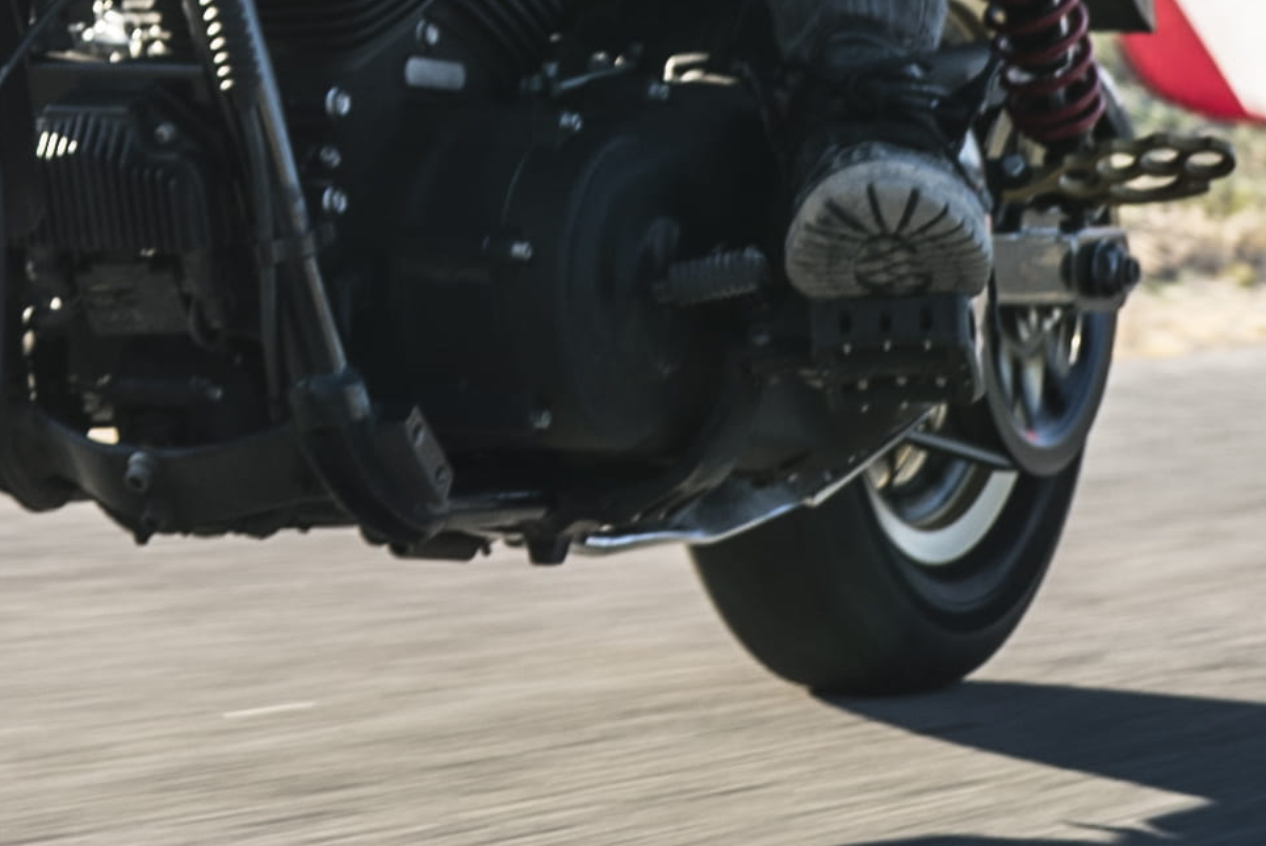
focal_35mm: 154
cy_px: -331
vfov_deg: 8.8
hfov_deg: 13.0
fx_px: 5419
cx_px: -225
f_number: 5
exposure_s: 1/200
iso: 50
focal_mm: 35
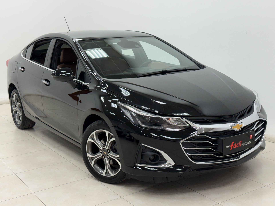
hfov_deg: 39.7
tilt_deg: -11.3
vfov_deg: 30.3
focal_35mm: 48
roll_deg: +2.3
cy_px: 103
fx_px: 381
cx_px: 138
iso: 64
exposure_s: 1/120
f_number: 1.78
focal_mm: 6.76
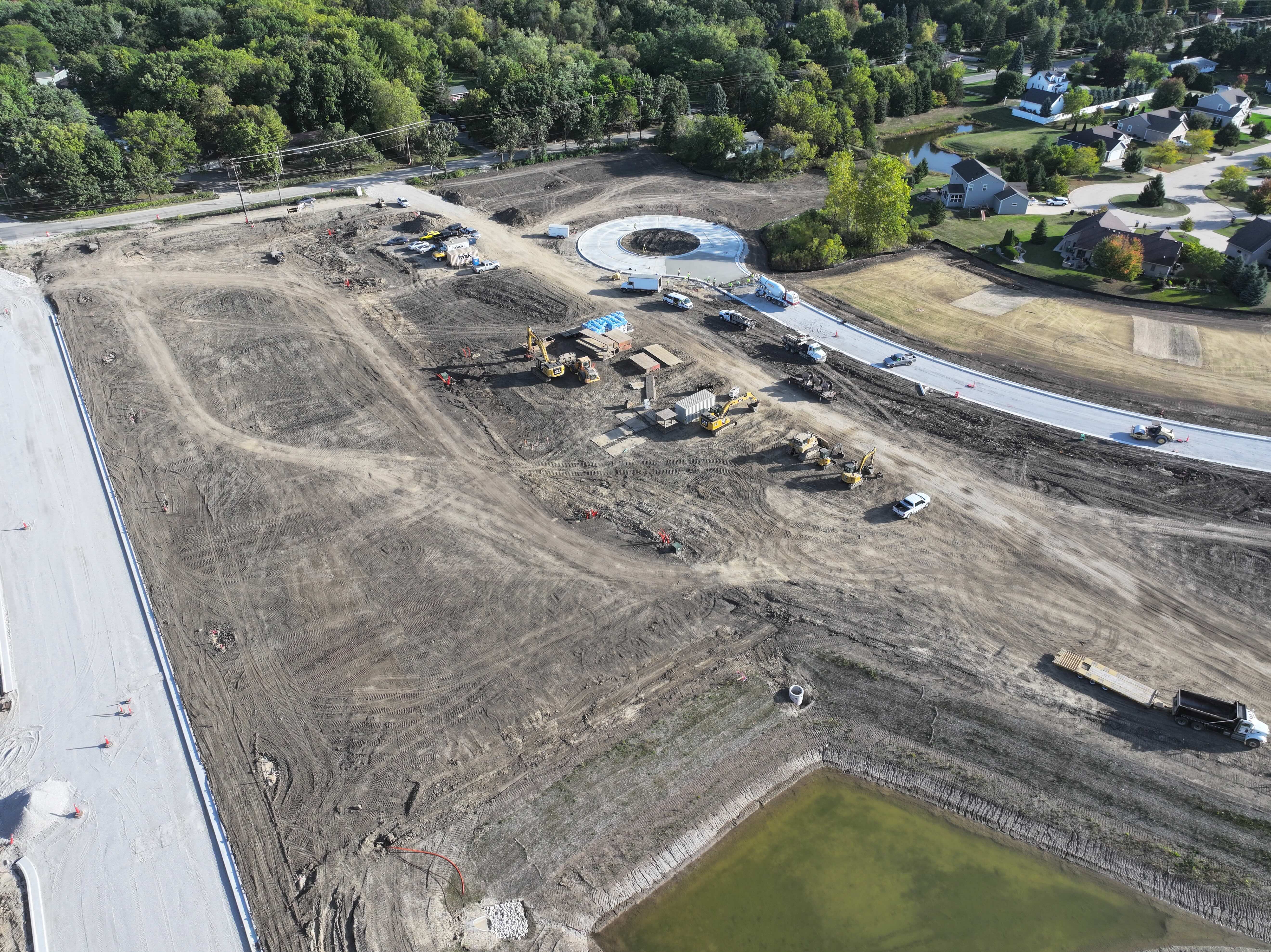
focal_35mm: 24
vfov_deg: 56.8
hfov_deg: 71.6
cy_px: 476
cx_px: 636
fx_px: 881
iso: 110
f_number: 2.8
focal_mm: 12.29
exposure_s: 1/800
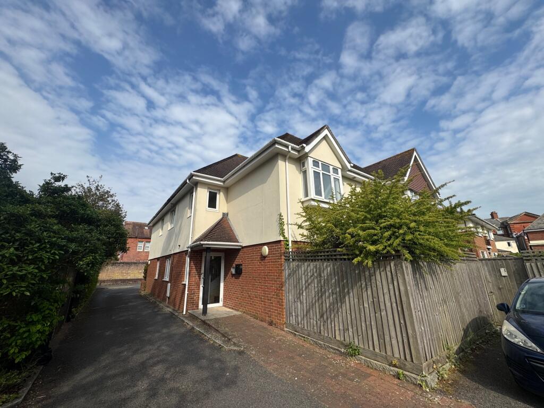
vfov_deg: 85.7
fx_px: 220
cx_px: 272
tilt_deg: +16.6
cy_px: 204
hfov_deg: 102.1
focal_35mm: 14
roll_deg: +0.7
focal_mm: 2.22
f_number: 2.2
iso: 50
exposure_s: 1/2674
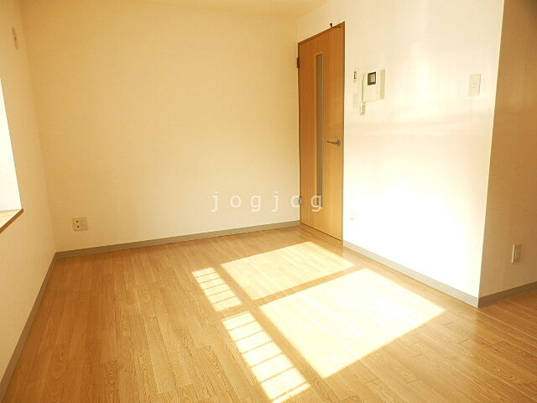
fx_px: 372
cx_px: 268
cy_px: 202
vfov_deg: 56.8
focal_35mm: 24
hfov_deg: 71.6
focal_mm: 4.2
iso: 80
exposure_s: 1/40
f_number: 3
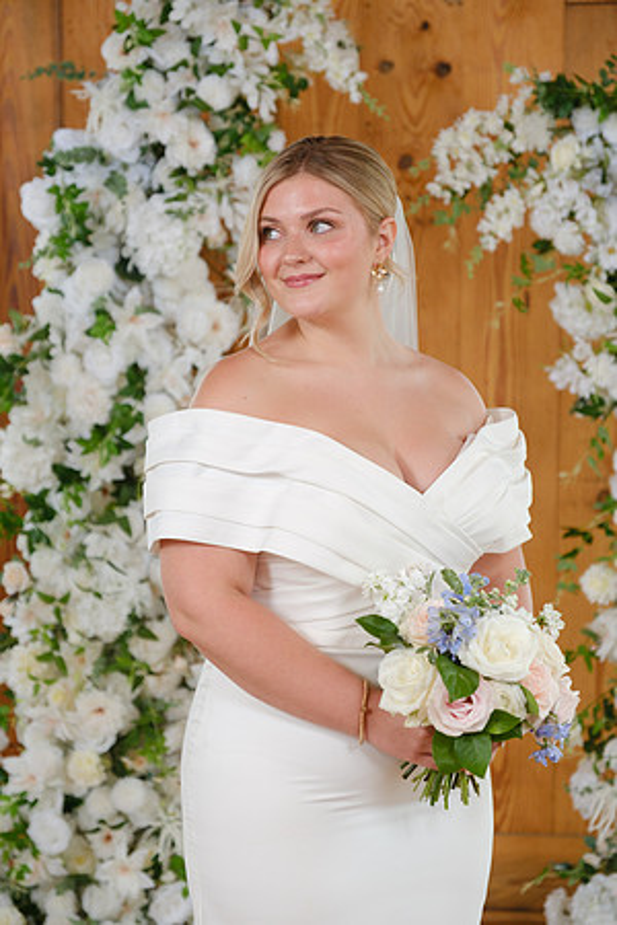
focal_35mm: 83
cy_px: 462
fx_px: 2134
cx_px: 308
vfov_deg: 24.5
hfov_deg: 16.5
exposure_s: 1/250
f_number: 2.8
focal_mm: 55
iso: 250
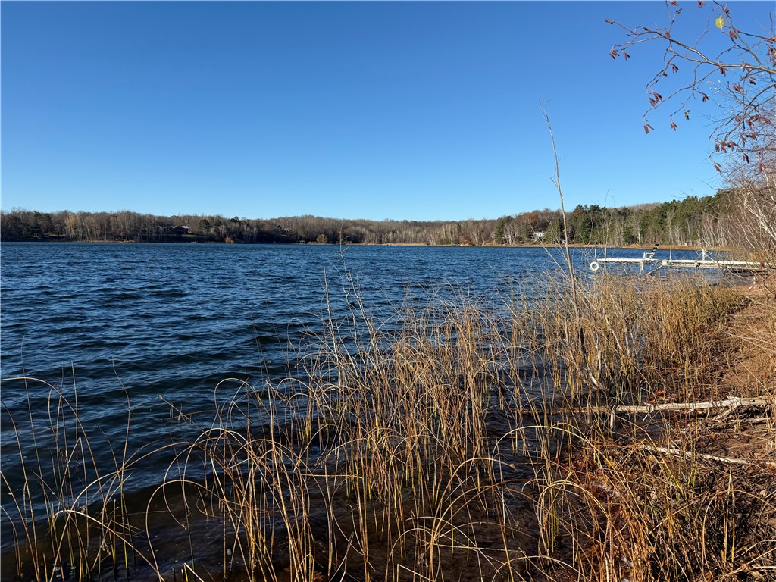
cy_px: 291
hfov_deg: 71.6
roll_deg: -2.3
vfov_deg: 56.8
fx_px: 538
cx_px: 388
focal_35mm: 24
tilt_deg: -5.0
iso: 80
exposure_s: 1/4167
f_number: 1.78
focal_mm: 6.76
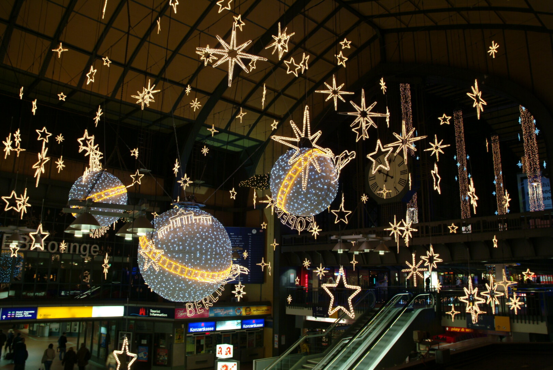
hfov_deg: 67.3
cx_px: 276
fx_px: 415
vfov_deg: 48.0
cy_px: 185
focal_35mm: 27
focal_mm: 18
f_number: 6.7
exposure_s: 1/4
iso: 100
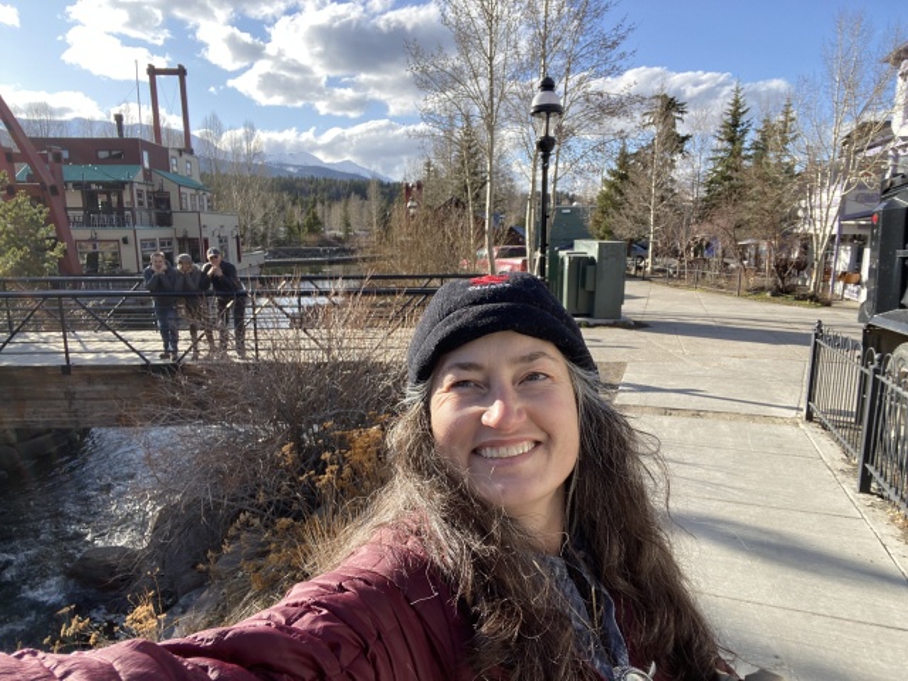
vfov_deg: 58.9
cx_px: 454
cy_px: 340
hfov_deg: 73.9
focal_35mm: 23
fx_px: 603
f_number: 2.2
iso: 25
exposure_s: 1/322
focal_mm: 2.71
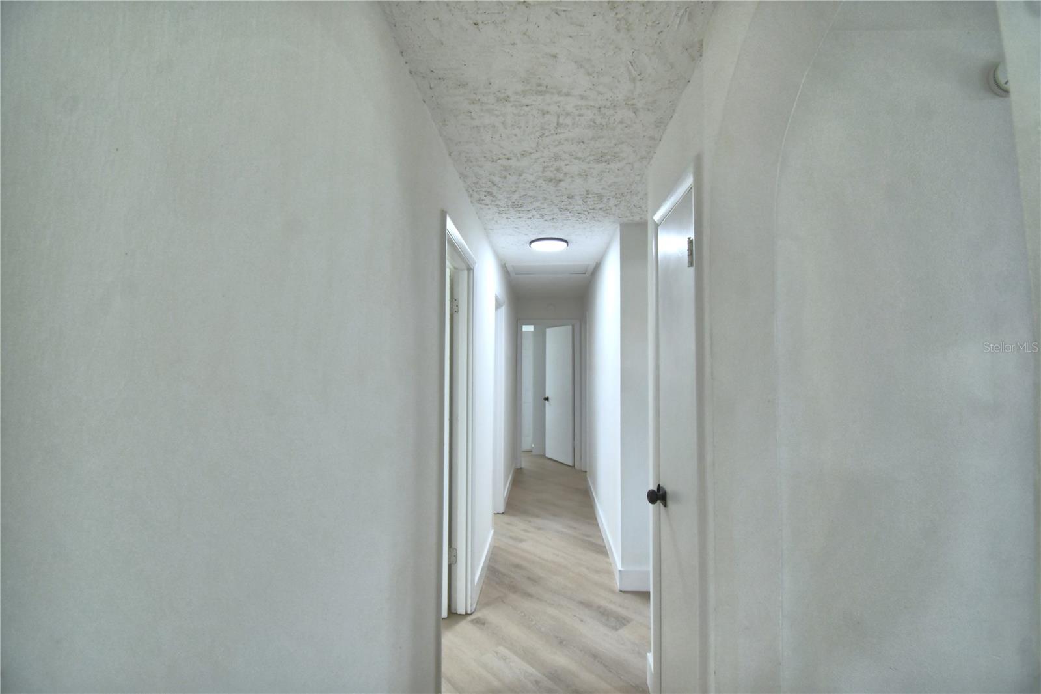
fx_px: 434
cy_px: 347
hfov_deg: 100.4
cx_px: 520
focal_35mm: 15
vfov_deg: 77.3
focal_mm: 10
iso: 400
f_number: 4.5
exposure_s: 1/100
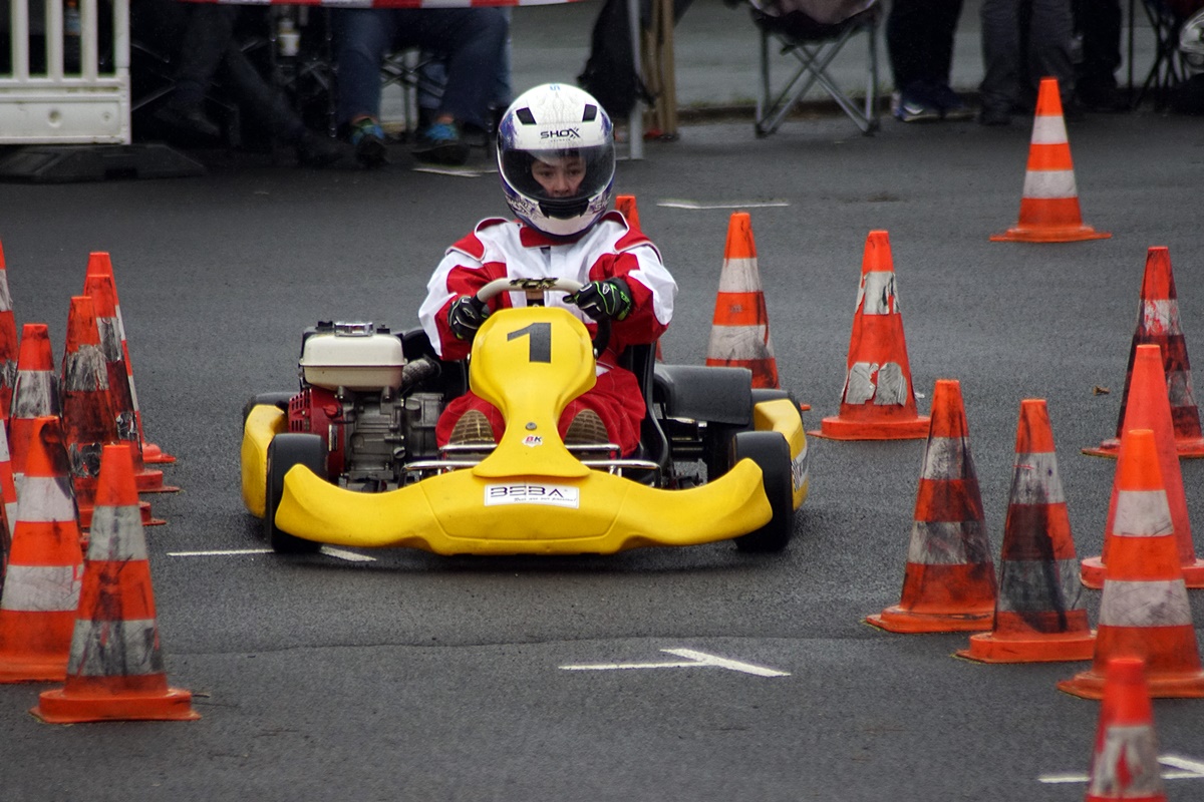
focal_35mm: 315
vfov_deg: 4.4
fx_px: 10534
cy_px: 401
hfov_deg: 6.5
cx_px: 602
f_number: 5
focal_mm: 210
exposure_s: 1/2000
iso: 800
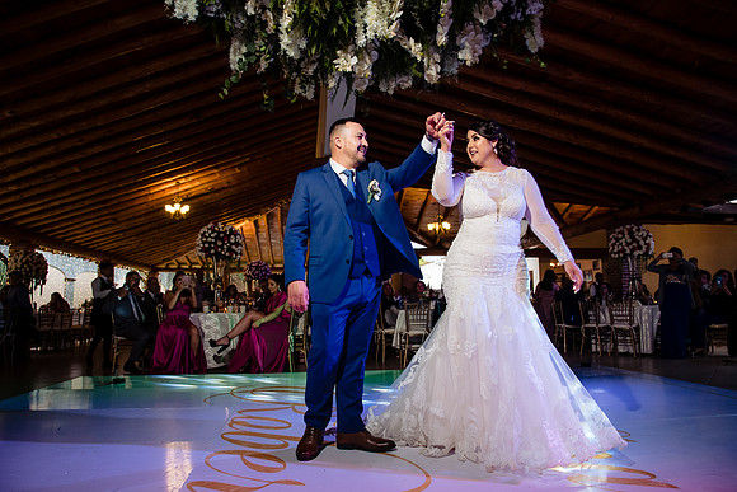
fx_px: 512
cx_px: 368
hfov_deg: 71.4
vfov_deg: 51.3
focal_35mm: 25
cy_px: 246
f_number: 7.1
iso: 2000
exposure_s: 1/100
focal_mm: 24
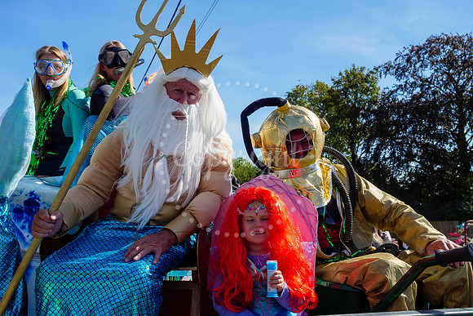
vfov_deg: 36.5
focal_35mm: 36
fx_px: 478
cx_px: 236
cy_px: 158
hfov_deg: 52.6
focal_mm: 17
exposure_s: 1/1000
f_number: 4.5
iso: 200
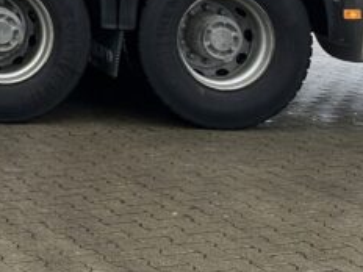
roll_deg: -0.6
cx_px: -257
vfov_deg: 12.7
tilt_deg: +4.6
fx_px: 1112
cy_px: -224
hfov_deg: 16.1
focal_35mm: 106
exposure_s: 1/1916
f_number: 1.78
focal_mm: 6.86
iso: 80
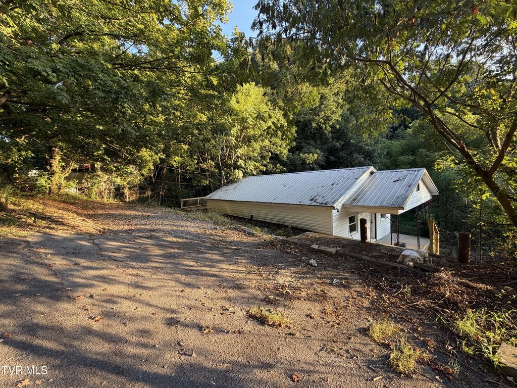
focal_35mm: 14
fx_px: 209
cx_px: 258
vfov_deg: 85.7
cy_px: 194
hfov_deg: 102.1
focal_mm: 2.22
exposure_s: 1/121
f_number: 2.2
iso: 80
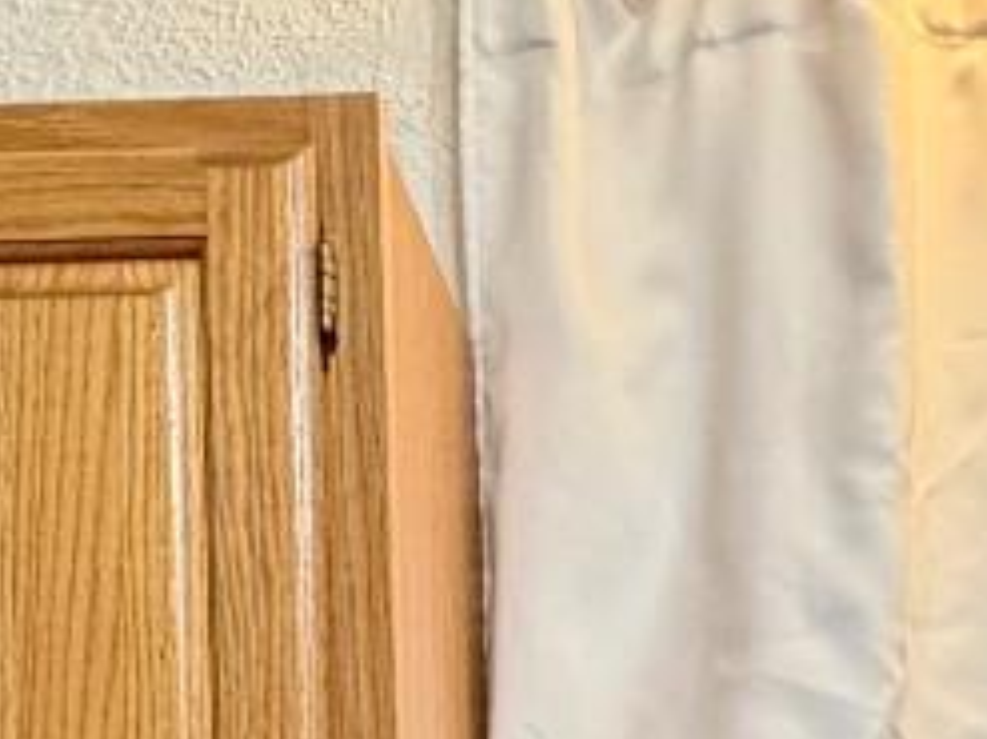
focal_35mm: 85
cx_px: 935
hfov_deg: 22.3
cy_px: 1596
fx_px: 2422
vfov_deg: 13.9
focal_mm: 2.22
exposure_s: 1/60
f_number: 2.2
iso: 320
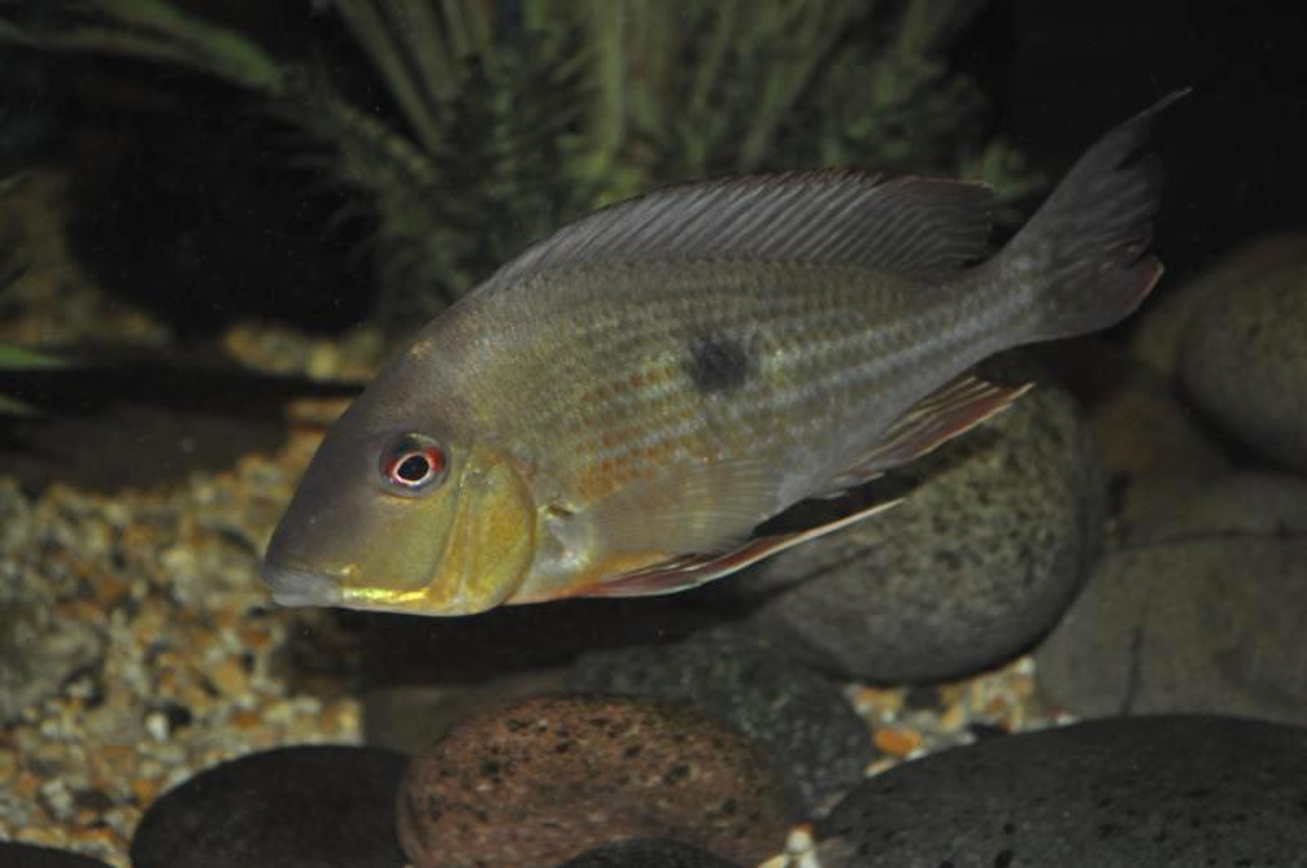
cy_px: 434
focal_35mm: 82
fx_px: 2991
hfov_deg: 24.7
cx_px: 654
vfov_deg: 16.5
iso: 800
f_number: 5.6
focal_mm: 55
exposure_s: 1/60
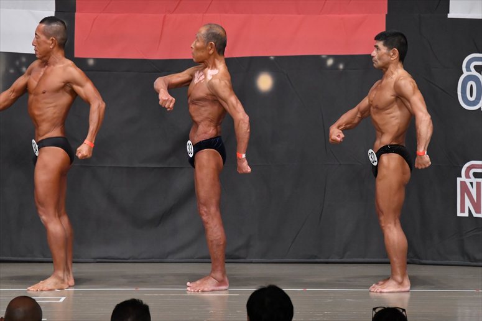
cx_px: 241
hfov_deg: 9.2
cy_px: 160
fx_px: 3011
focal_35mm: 225
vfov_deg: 6.1
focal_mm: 150
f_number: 5.6
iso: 5000
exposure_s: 1/400
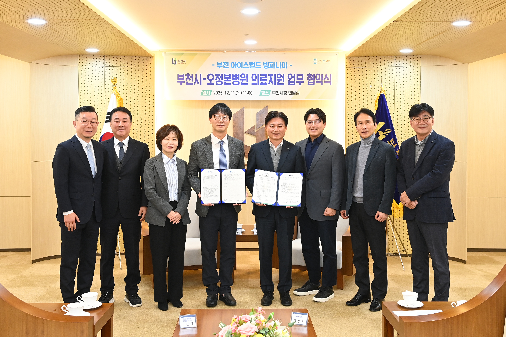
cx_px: 253
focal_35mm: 38
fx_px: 534
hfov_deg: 50.7
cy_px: 168
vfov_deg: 35.1
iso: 2500
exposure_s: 1/125
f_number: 5.6
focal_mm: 38
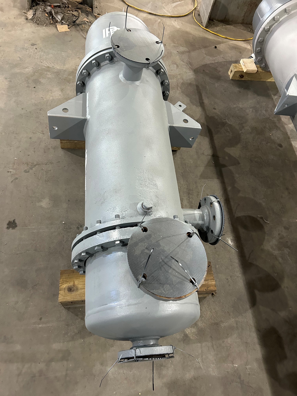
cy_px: 198
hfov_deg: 53.1
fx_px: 297
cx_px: 148
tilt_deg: -58.6
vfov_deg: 67.3
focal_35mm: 26
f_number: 1.5
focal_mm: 5.7
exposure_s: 1/60
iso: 500
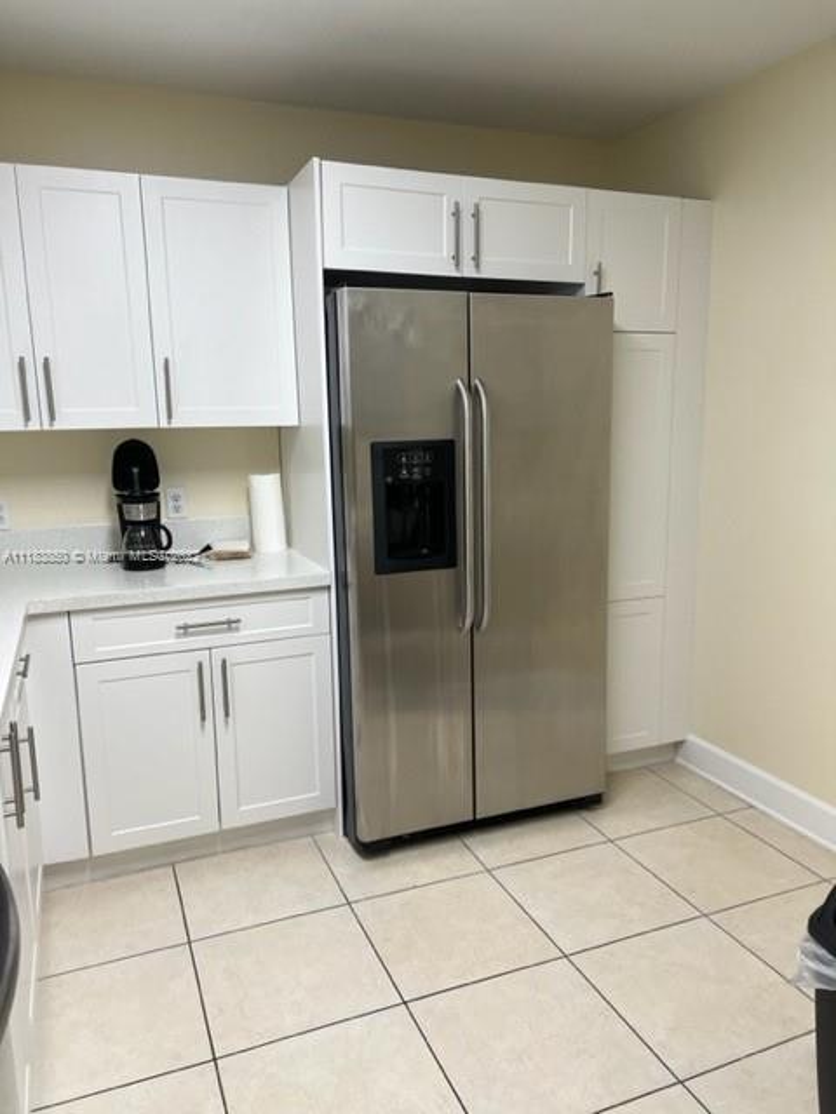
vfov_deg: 67.3
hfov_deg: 53.1
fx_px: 837
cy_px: 557
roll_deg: -1.1
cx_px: 418
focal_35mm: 26
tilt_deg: -10.1
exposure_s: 1/120
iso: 100
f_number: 1.5
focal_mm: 5.7
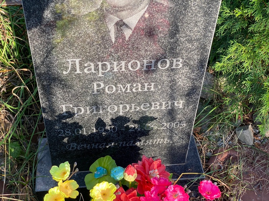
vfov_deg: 28.0
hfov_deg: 36.8
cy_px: 100
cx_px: 134
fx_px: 404
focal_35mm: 52
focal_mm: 6
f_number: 2
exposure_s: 1/222
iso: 20
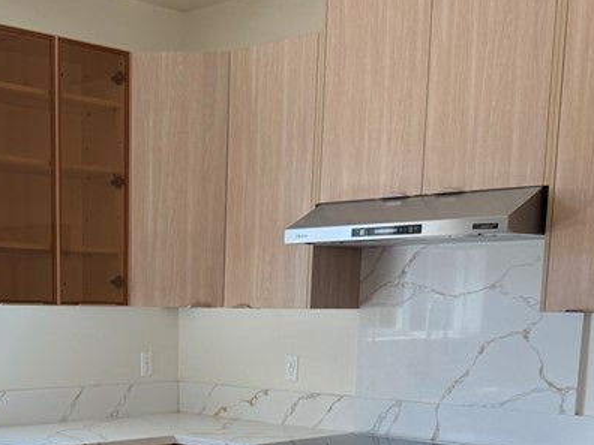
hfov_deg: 30.7
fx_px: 1064
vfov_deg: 22.3
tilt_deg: -9.7
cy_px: 497
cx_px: 153
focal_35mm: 62
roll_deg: -1.0
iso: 100
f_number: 1.78
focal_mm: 6.76
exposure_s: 1/321
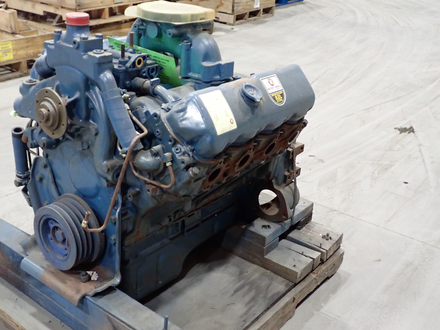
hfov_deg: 42.9
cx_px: 193
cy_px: 170
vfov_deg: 32.9
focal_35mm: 44
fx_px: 559
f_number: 2.5
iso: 800
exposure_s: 1/30
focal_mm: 6.37
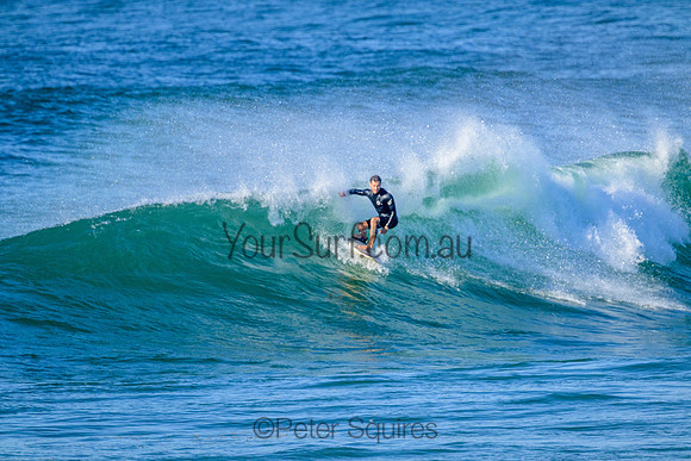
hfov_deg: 2.6
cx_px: 346
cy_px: 230
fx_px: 15358
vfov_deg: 1.7
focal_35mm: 800
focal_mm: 800
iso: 1250
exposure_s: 1/2000
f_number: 11
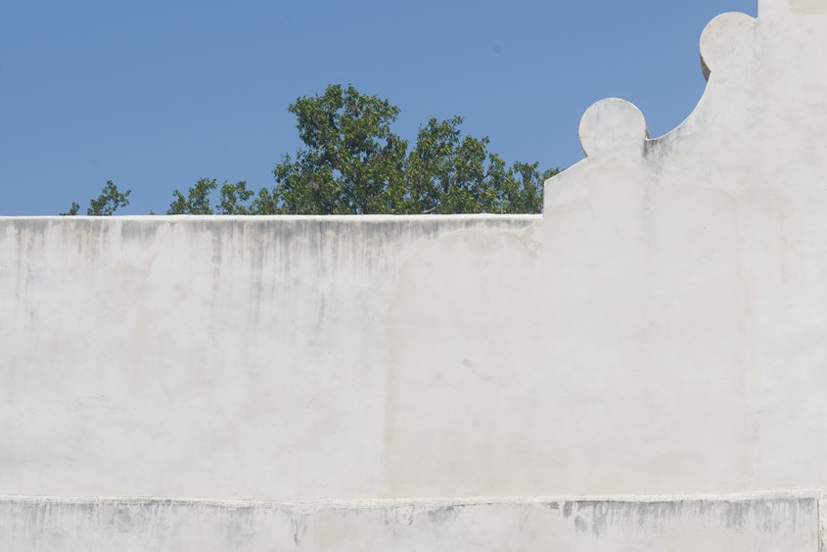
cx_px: 782
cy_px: 67
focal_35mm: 142
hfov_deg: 14.3
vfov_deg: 9.6
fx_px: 3263
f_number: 20
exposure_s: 1/100
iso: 100
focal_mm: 60
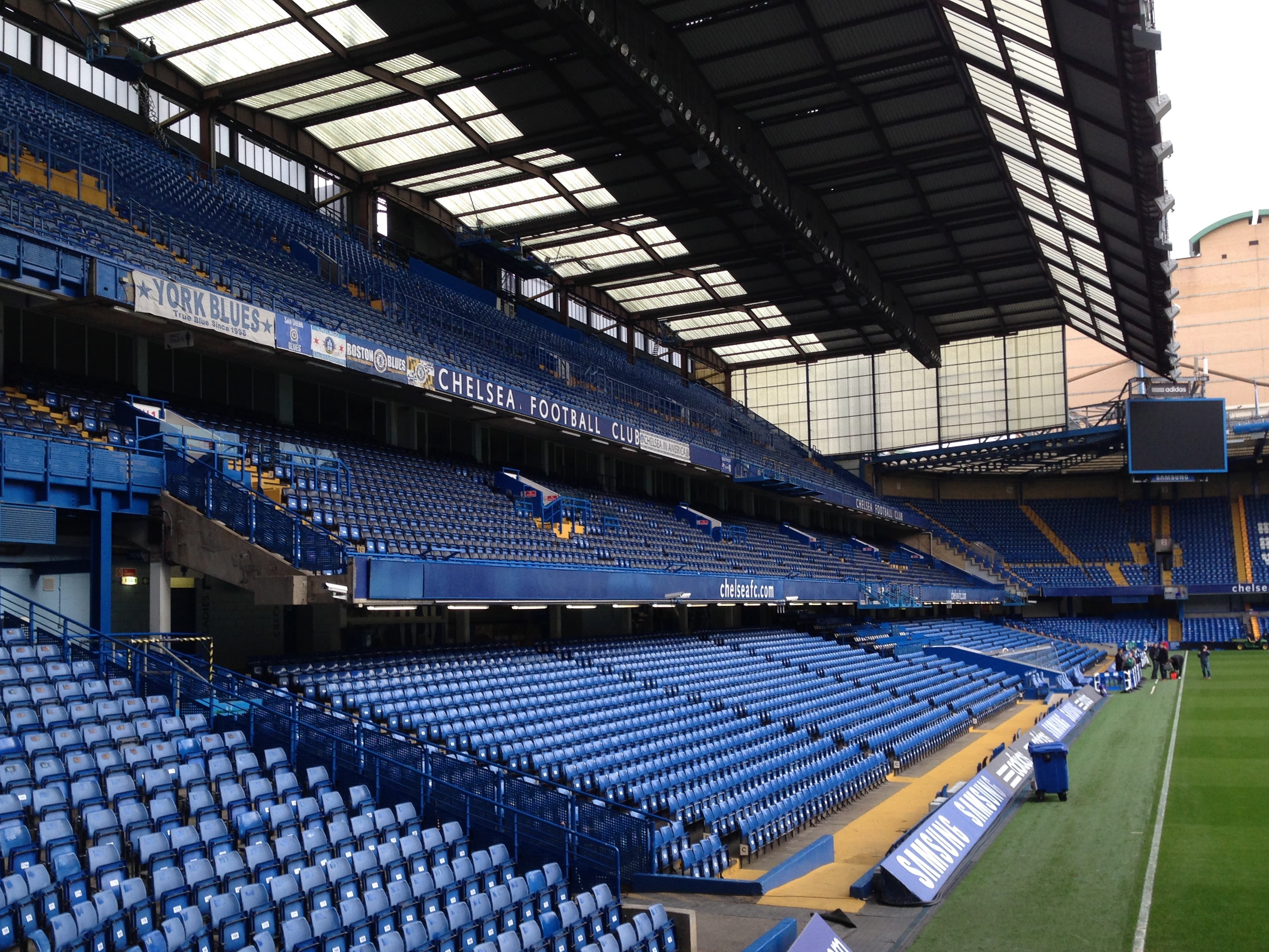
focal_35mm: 37
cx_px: 580
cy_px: 533
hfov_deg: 50.1
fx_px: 1356
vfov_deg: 38.6
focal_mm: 4.12
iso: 64
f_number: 2.4
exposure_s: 1/120
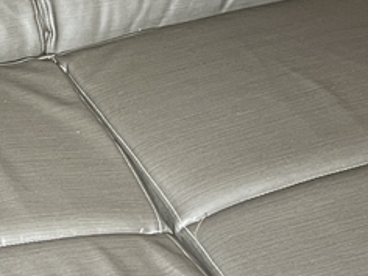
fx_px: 1403
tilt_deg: -36.4
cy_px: 87
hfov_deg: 14.8
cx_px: 55
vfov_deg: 11.2
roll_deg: -4.1
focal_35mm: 132
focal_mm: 5.7
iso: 160
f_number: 1.5
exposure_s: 1/60
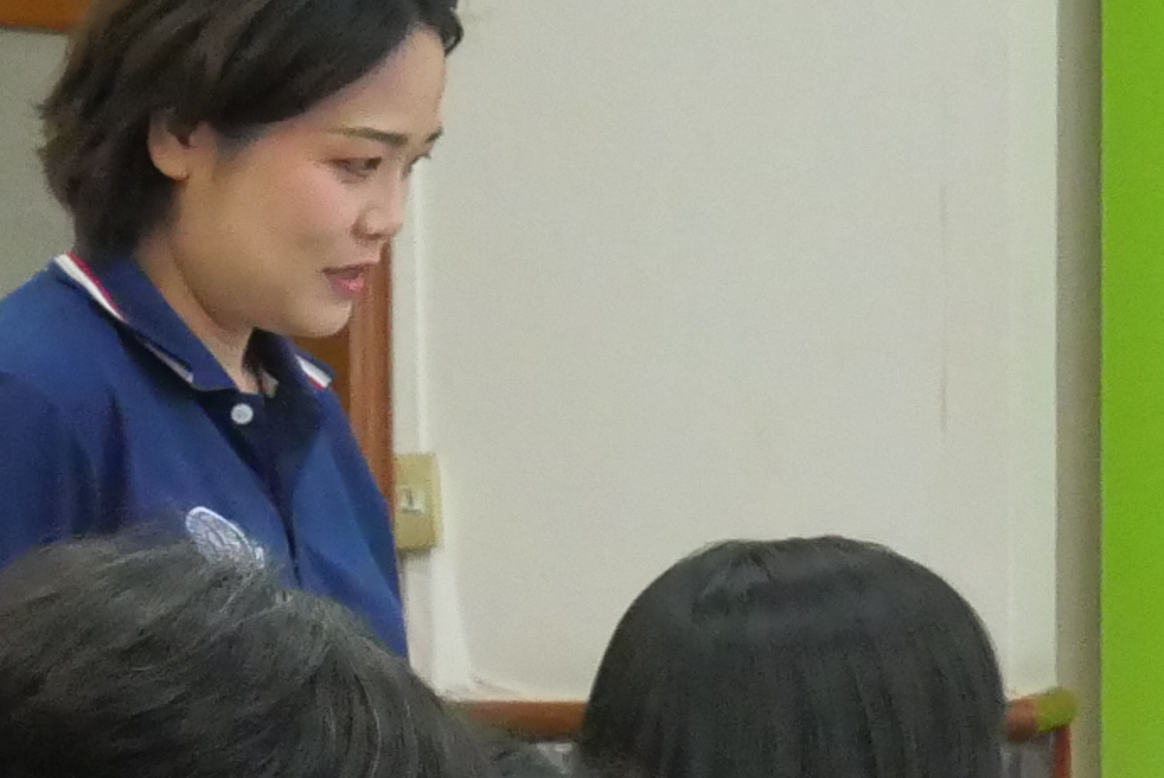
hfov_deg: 7.3
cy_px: 1357
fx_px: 8867
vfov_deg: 5.0
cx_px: -920
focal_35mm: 274
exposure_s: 1/60
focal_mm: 25
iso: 3200
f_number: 5
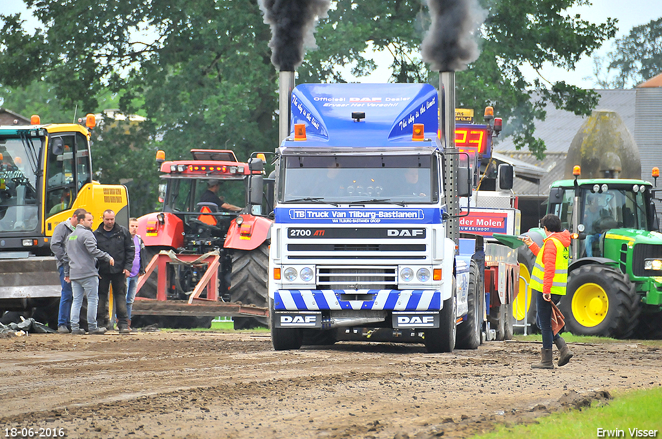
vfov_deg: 3.4
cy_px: 220
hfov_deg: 5.1
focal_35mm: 405
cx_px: 331
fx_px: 7438
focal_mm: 270
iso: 1000
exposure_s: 1/125
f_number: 5.6
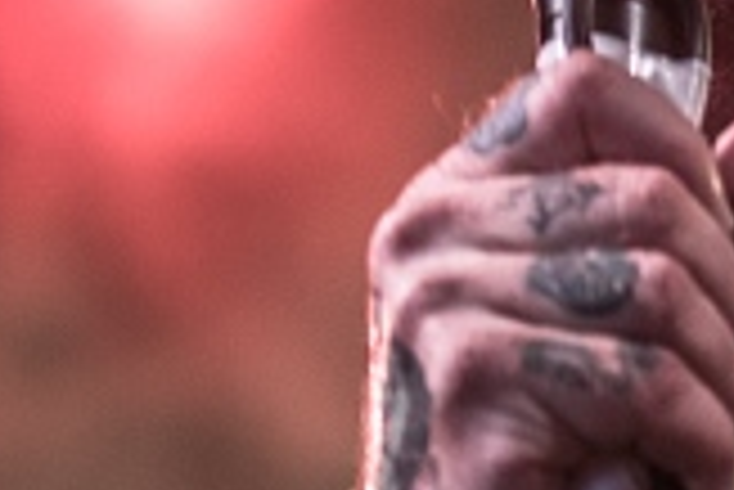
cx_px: 1049
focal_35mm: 463
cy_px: 58
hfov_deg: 4.4
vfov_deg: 3.0
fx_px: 9448
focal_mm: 70
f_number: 2.8
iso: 640
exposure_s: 1/100
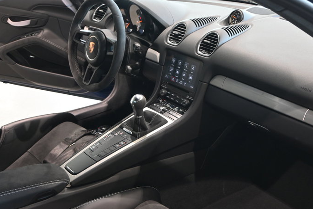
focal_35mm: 51
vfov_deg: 26.5
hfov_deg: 38.8
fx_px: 444
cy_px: 103
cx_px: 168
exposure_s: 1/50
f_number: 4.8
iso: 900
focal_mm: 30
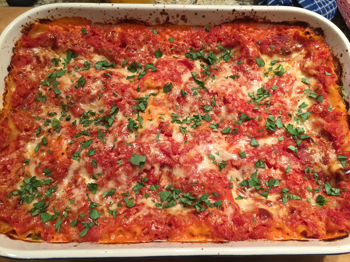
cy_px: 131
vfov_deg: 48.2
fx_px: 293
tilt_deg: -66.8
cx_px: 175
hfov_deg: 61.7
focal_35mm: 29
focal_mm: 4.15
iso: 50
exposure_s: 1/30
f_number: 2.2
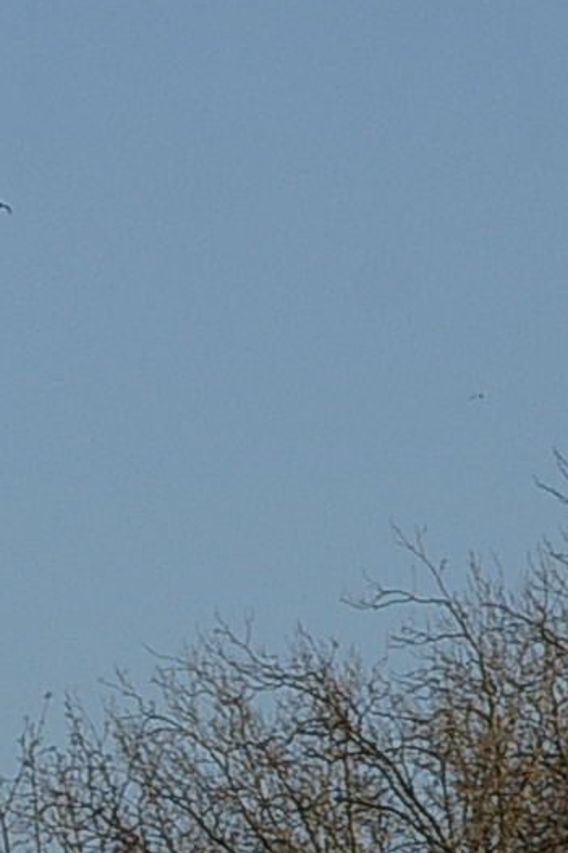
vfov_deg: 4.1
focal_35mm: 496
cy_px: 1458
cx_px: -712
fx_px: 11745
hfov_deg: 2.8
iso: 200
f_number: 8
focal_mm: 58
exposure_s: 1/250
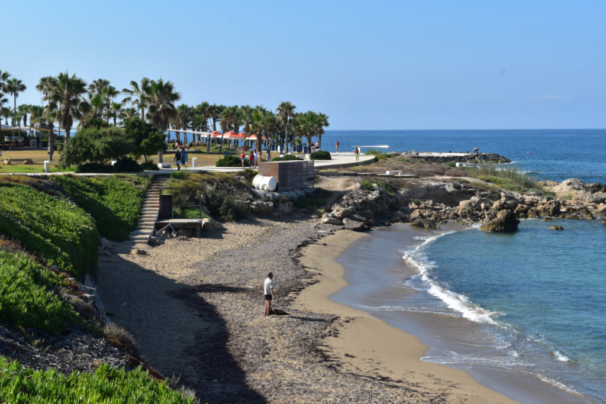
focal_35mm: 60
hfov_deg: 33.4
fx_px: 1010
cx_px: 303
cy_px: 202
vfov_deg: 22.6
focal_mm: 40
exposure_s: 1/500
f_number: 11
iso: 400
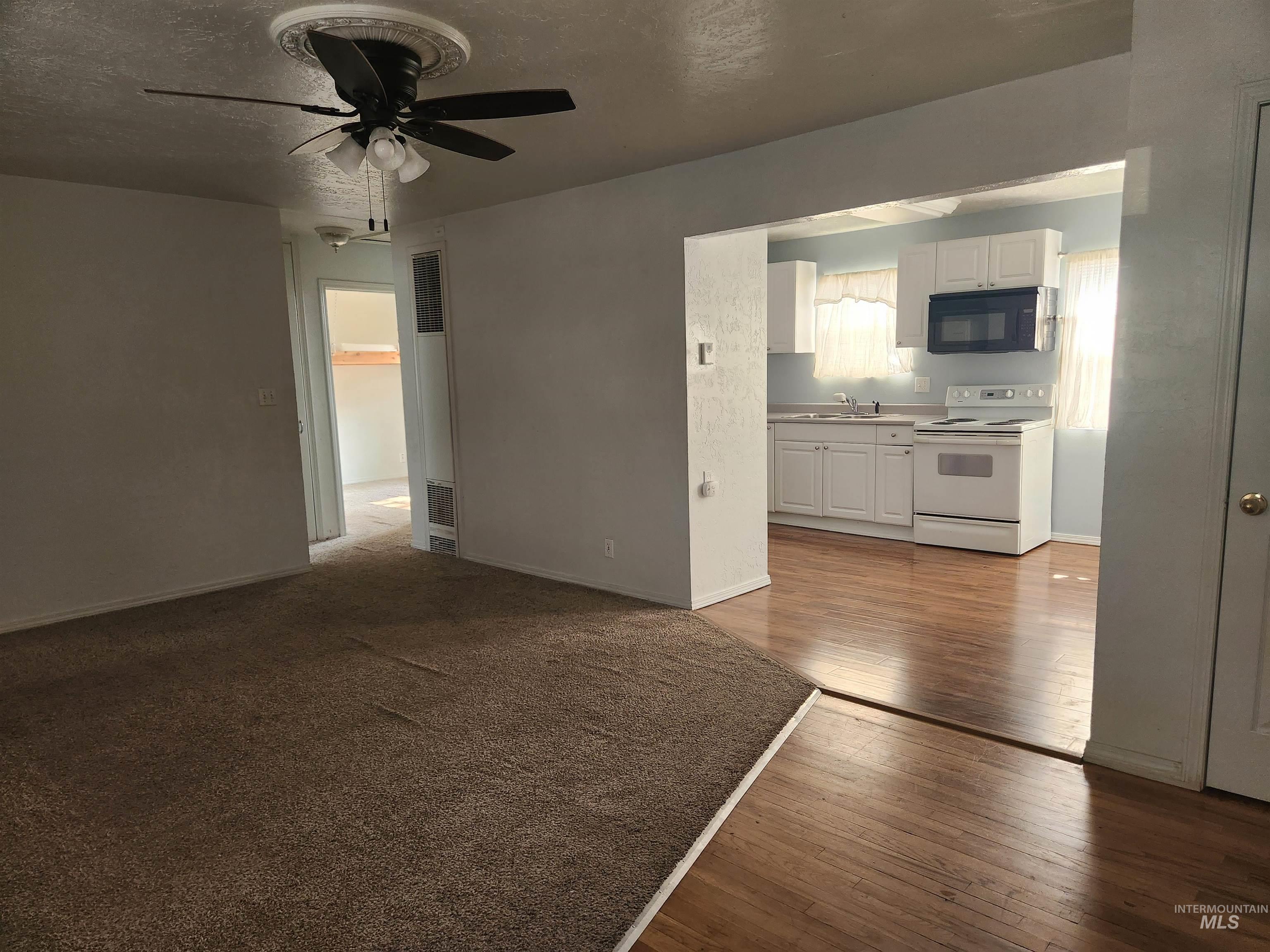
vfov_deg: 58.9
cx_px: 635
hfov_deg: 73.9
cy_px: 476
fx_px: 844
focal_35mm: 23
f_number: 1.8
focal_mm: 5.4
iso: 250
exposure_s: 1/120
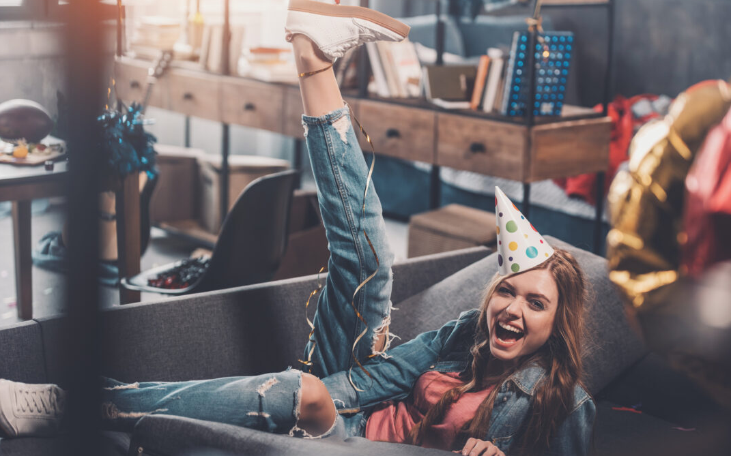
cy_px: 235
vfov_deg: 18.1
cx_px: 367
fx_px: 1434
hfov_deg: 28.6
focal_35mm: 72
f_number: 2.8
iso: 500
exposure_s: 1/125
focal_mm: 70
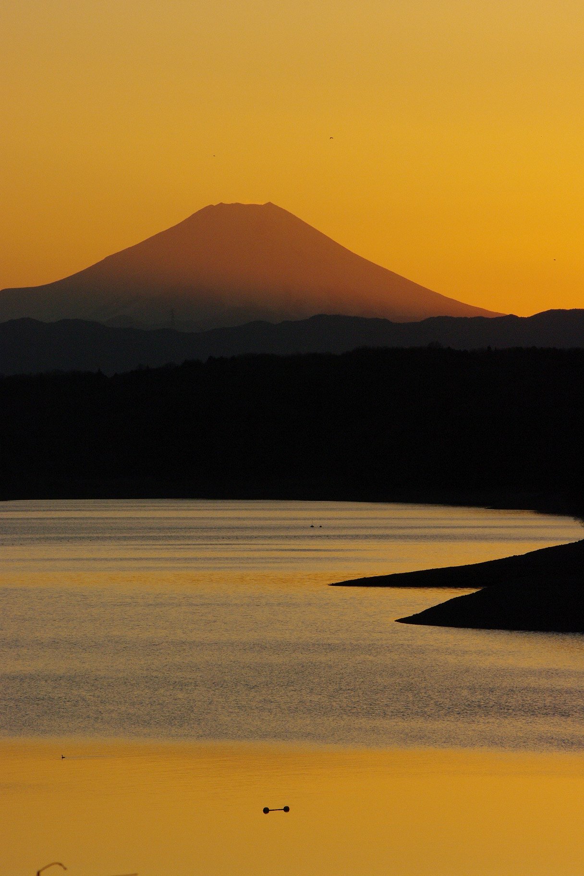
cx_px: 292
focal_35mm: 240
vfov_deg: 8.6
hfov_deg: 5.7
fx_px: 5840
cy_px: 438
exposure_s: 1/200
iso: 640
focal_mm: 160
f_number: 18
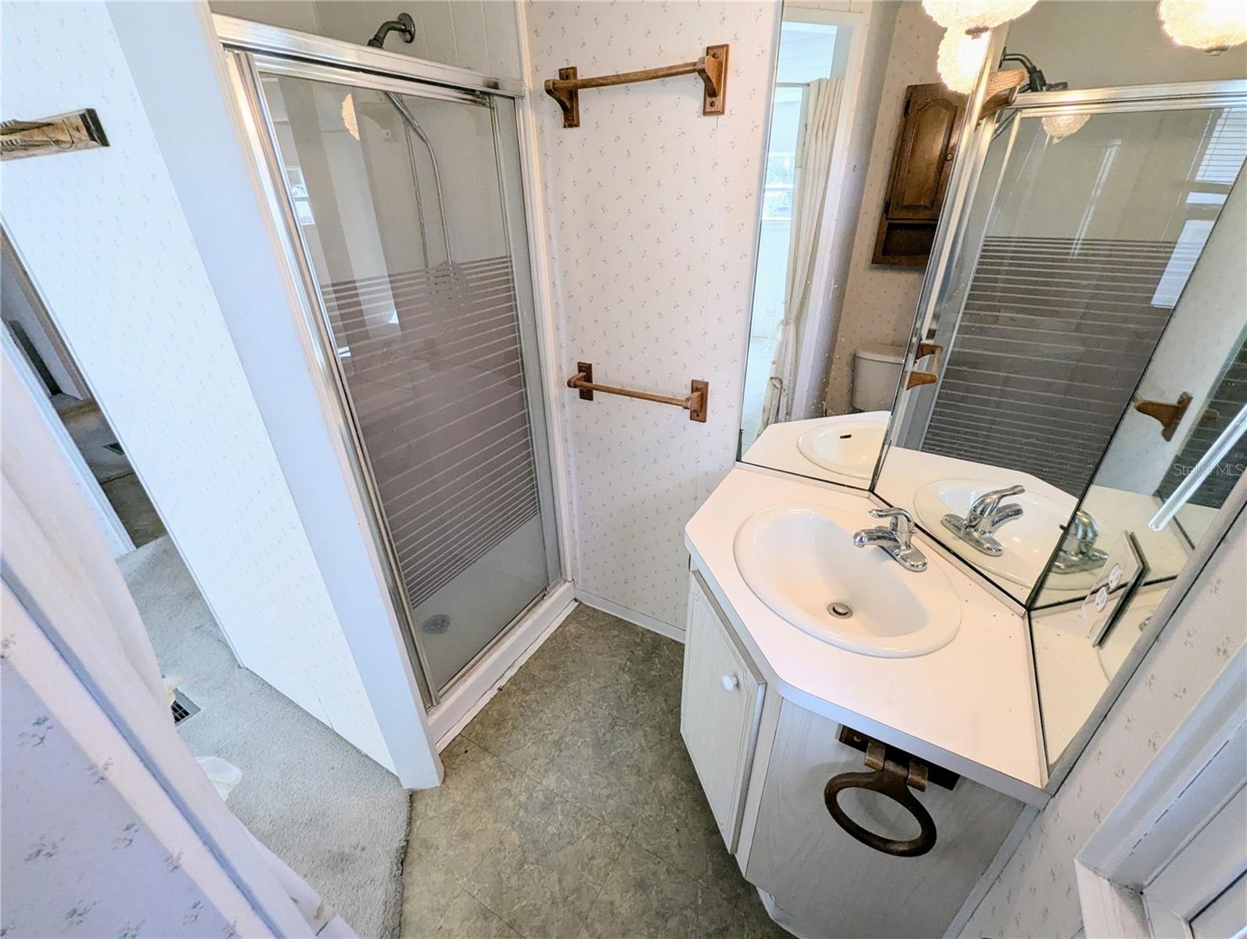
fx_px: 469
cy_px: 470
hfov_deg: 106.1
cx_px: 624
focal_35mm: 13
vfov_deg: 90.1
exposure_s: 1/120
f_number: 2.2
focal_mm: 1.95
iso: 86
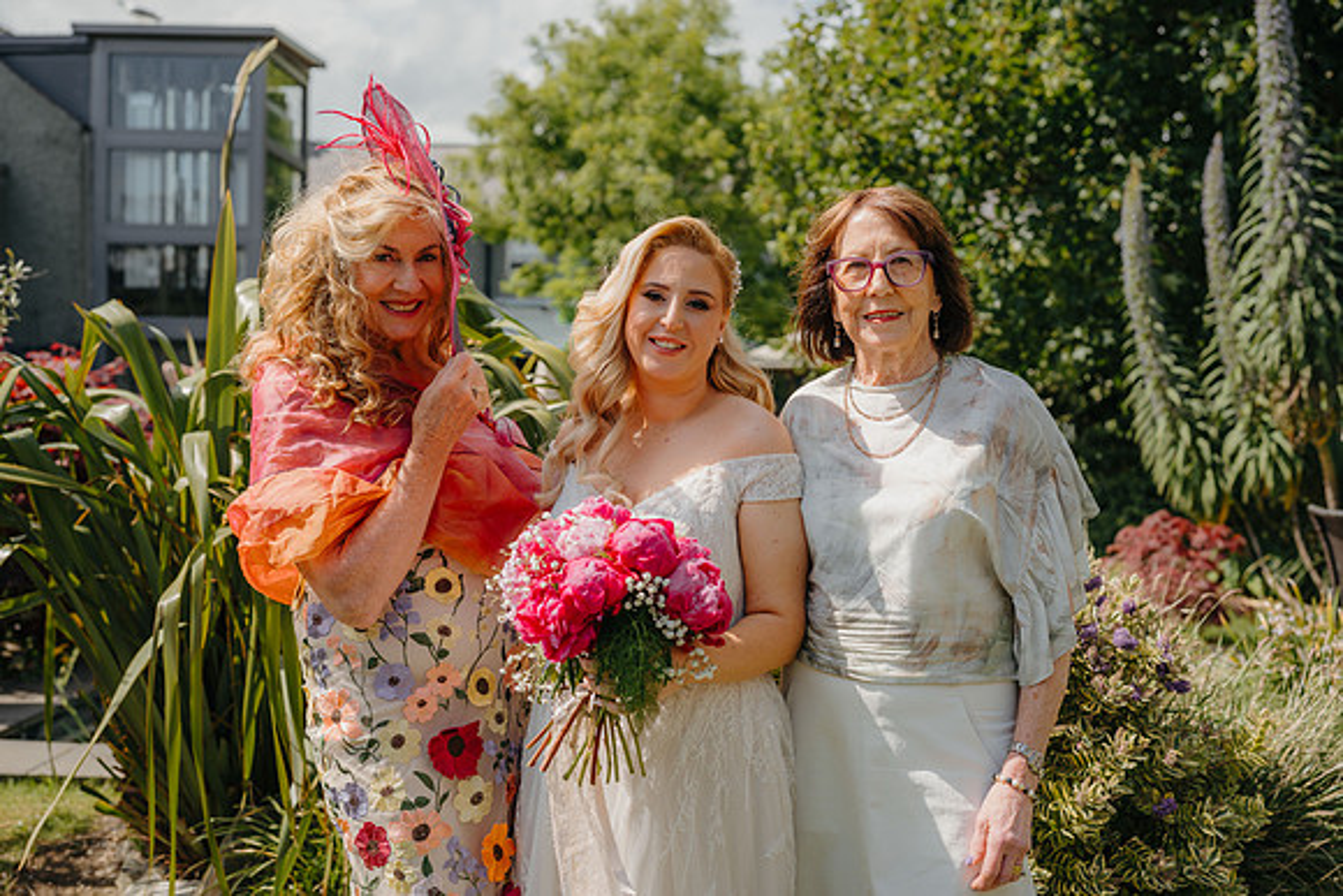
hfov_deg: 51.8
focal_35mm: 37
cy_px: 448
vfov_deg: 35.9
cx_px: 711
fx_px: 1383
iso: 100
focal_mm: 35
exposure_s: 1/1250
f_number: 2.8
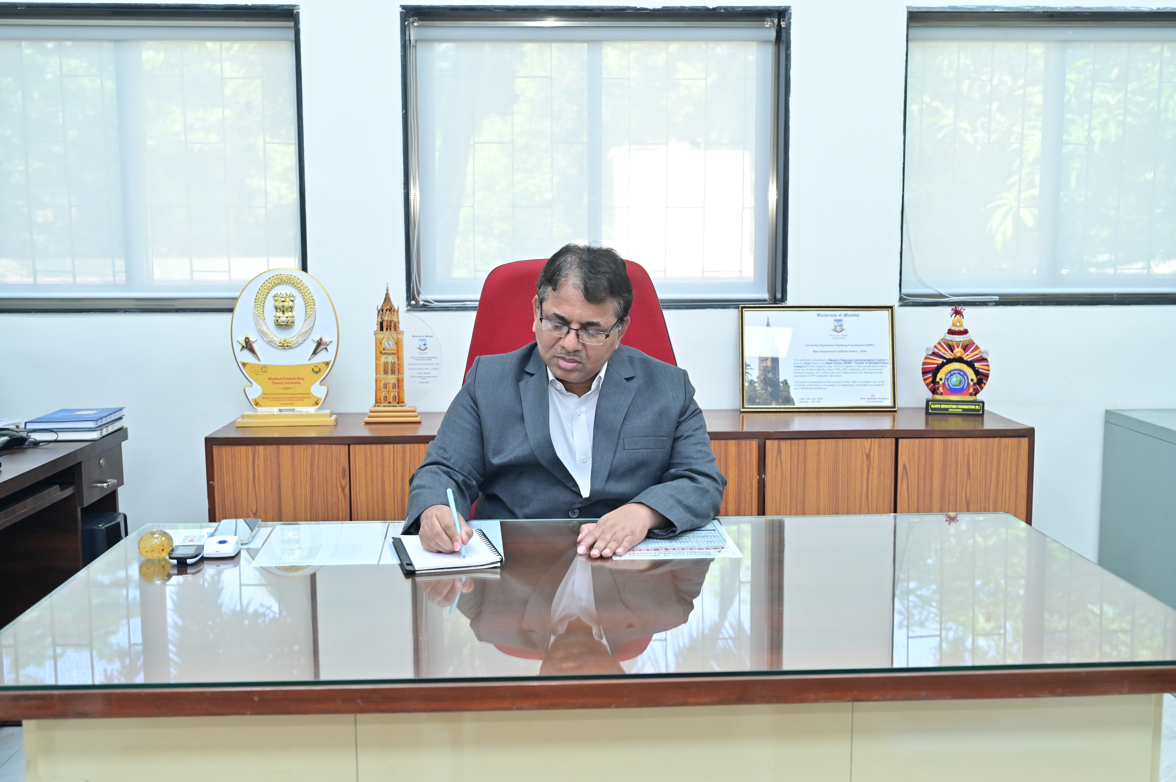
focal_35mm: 37
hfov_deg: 51.9
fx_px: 1208
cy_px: 391
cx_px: 588
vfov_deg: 35.9
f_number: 4
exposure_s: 1/200
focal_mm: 37
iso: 2000
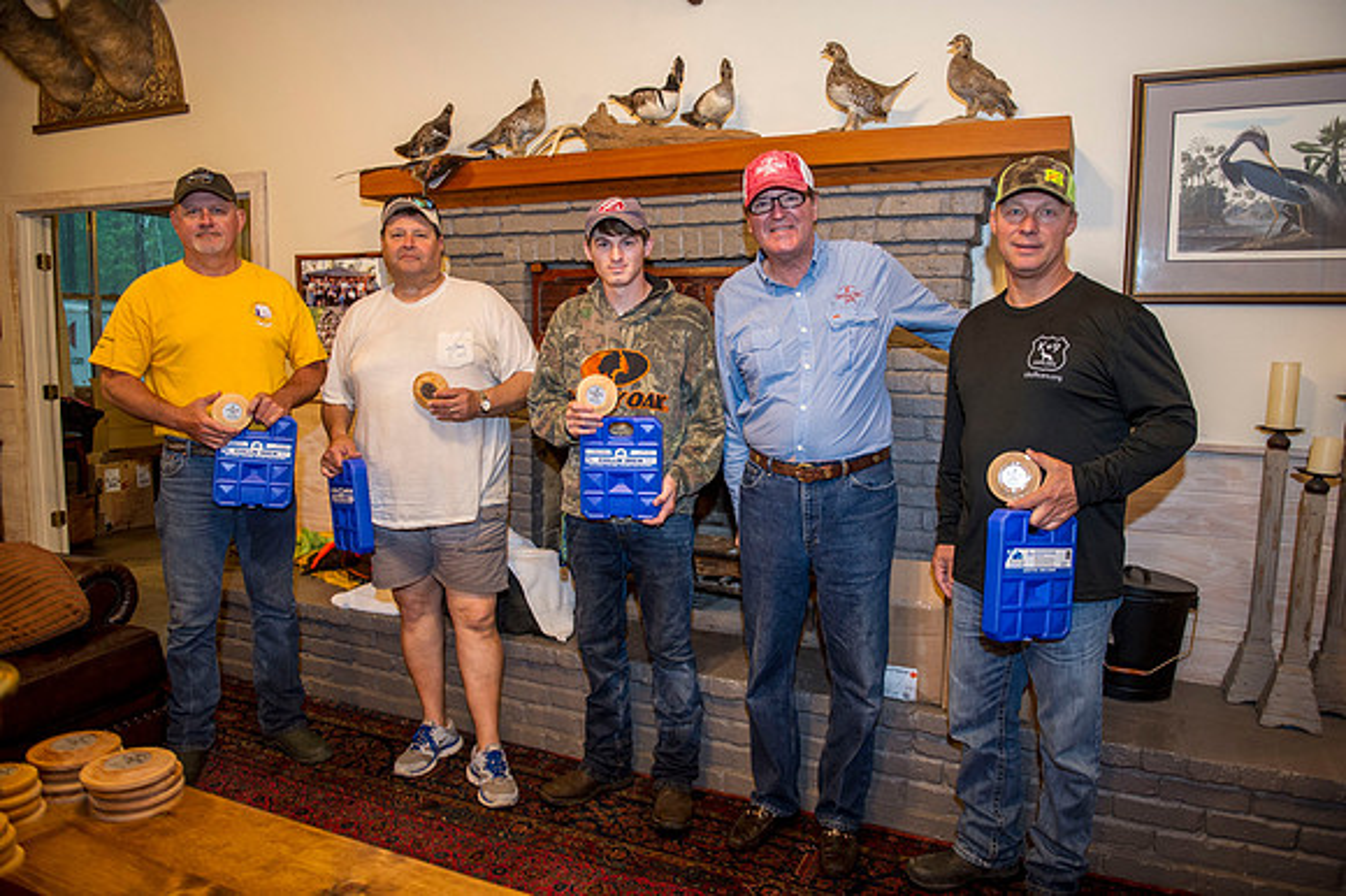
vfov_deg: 49.5
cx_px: 673
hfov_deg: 69.4
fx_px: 972
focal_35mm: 26
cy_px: 448
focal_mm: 26
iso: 1600
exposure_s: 1/100
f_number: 2.8
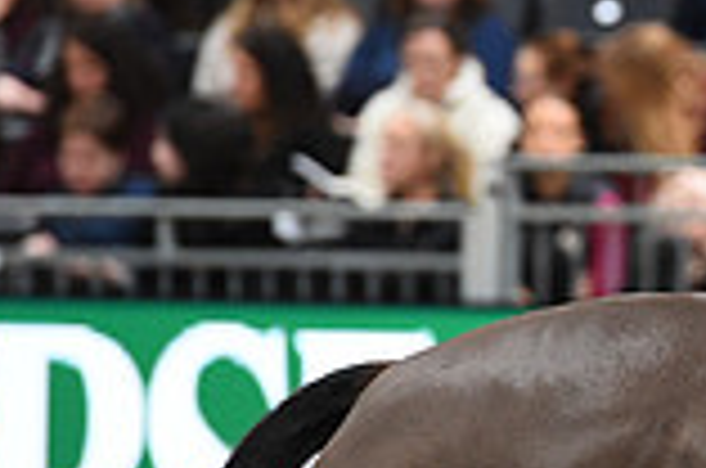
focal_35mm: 739
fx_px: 14463
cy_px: 140
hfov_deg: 2.8
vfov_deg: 1.9
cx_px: 1205
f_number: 4.5
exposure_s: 1/640
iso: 5000
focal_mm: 200
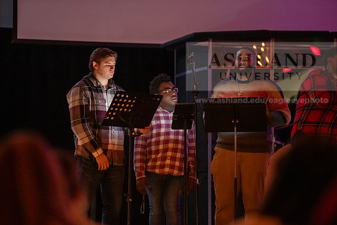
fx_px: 1873
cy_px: 112
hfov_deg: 10.3
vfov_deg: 6.9
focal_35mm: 200
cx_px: 168
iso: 10000
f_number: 2.8
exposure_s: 1/50
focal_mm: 200
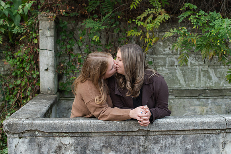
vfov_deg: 23.1
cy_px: 67
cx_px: 118
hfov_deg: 34.2
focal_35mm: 59
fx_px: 376
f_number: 3.5
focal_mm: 50
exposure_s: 1/640
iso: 900
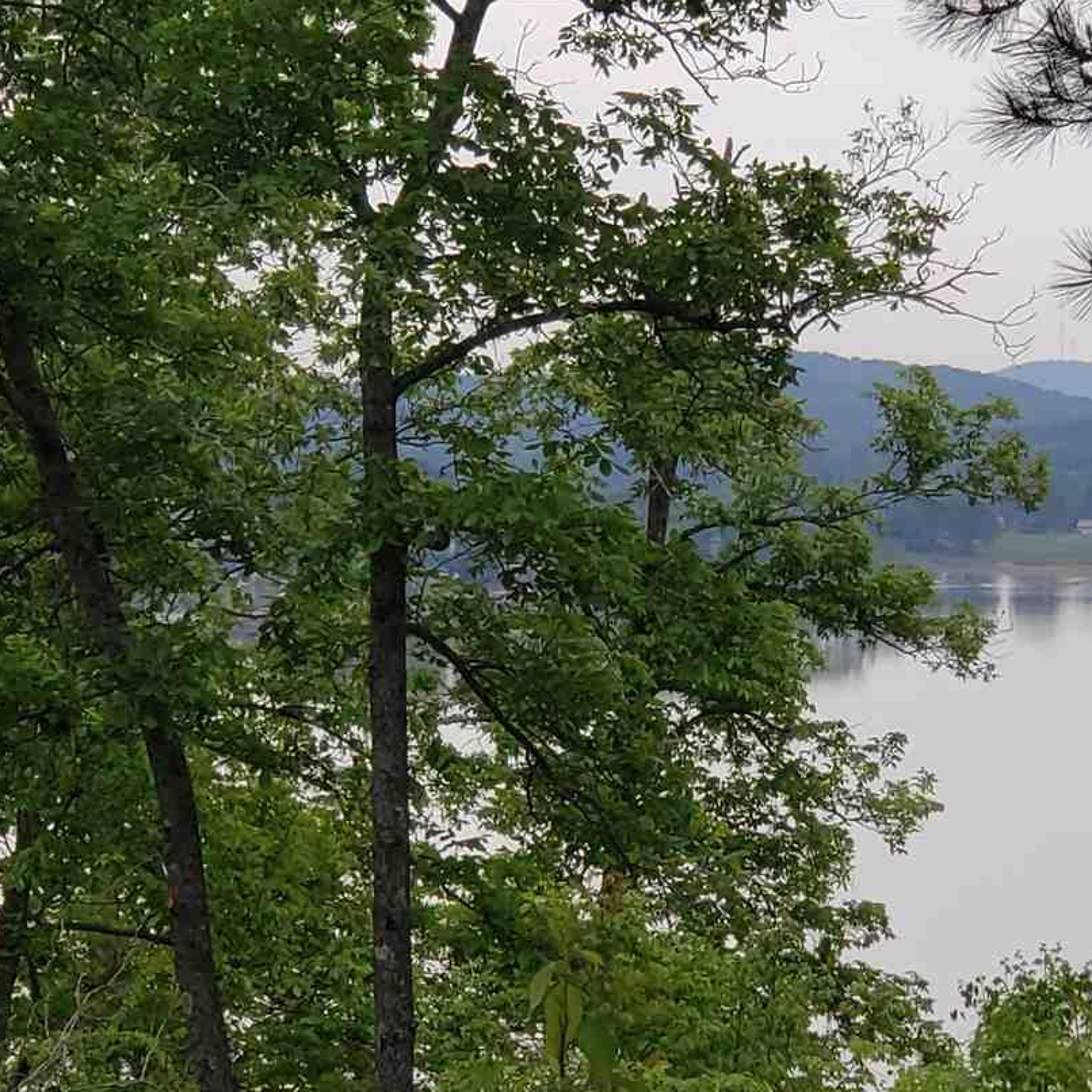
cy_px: 648
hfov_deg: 23.5
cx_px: 753
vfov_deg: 23.6
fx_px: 2605
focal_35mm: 73
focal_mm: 6
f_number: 2.4
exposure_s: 1/394
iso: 32
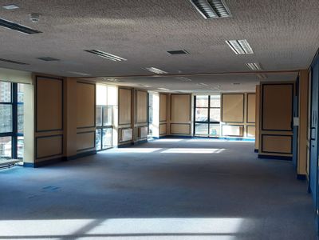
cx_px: 160
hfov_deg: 67.3
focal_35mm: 26
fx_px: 240
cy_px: 120
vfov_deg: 53.1
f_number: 1.7
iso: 40
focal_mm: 3.92
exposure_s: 1/50
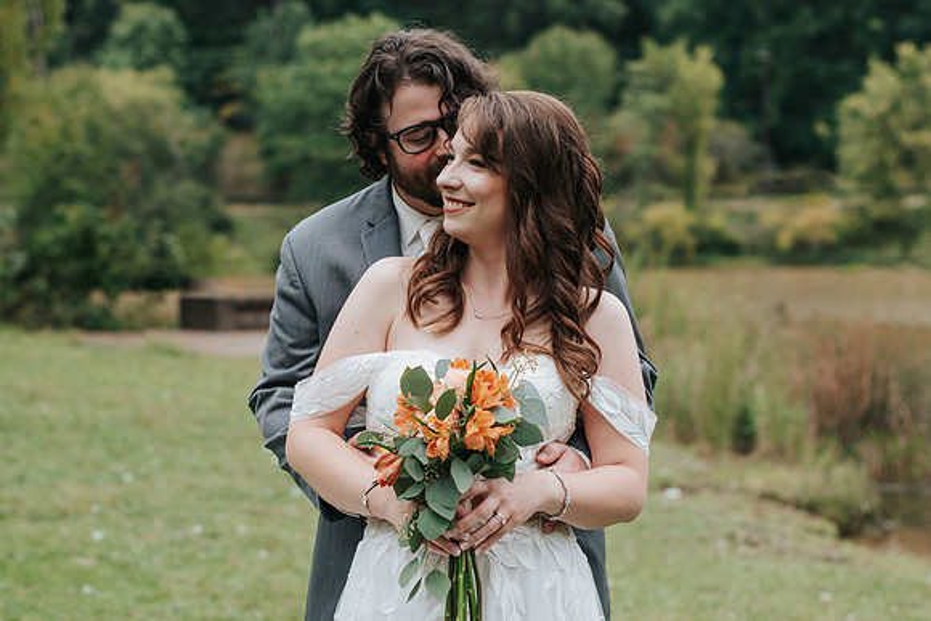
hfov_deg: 26.4
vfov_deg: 17.8
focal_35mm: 77
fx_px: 1987
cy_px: 310
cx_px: 466
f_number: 2.8
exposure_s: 1/1600
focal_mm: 50
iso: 200
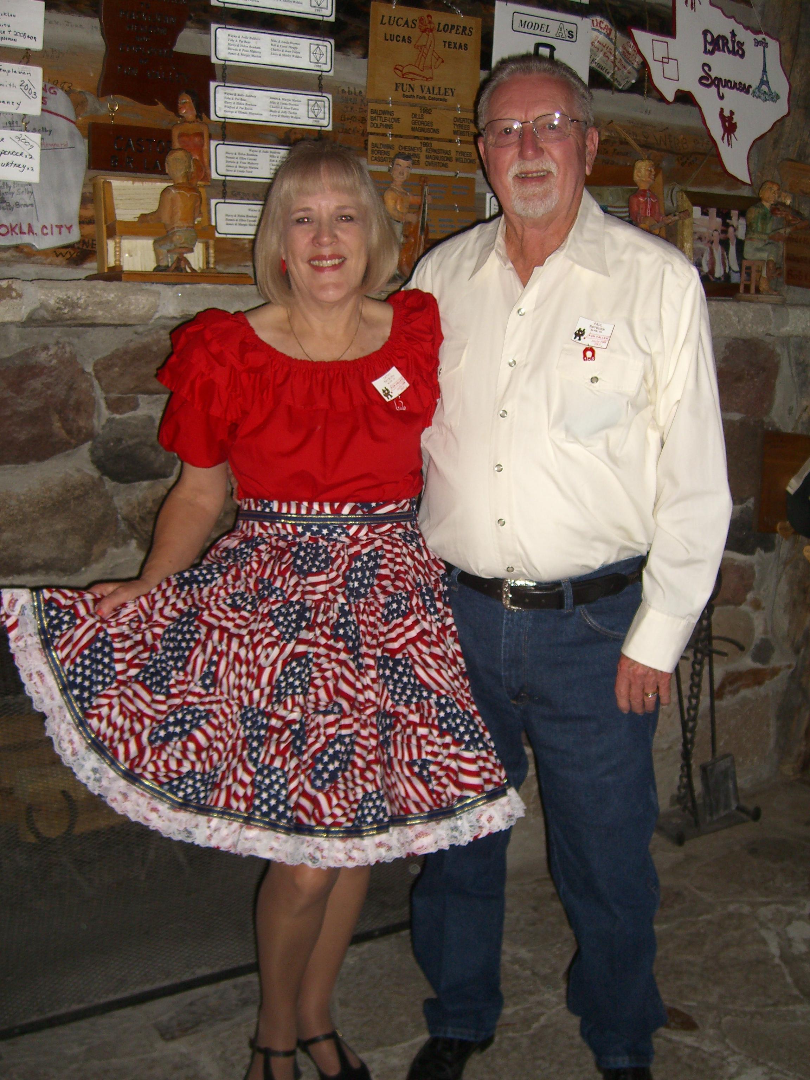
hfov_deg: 37.7
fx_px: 1186
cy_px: 540
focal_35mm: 38
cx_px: 405
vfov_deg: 49.0
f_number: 2.8
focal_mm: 7.9
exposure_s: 1/60
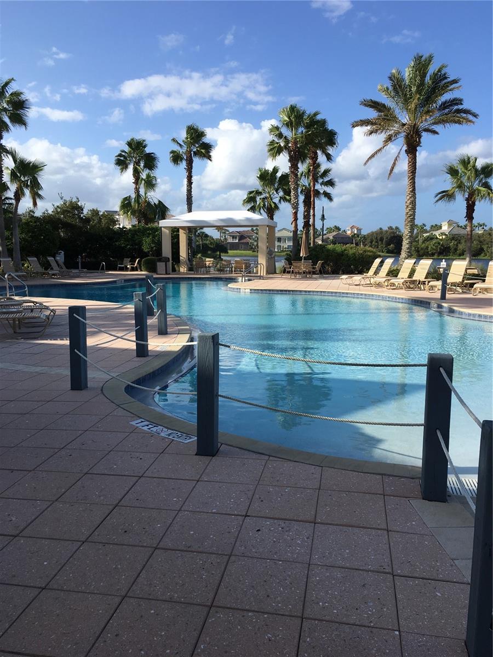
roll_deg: -0.9
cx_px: 246
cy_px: 328
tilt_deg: -7.6
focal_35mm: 29
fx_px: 551
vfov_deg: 61.7
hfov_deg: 48.2
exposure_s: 1/1261
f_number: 2.2
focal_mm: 4.15
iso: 25
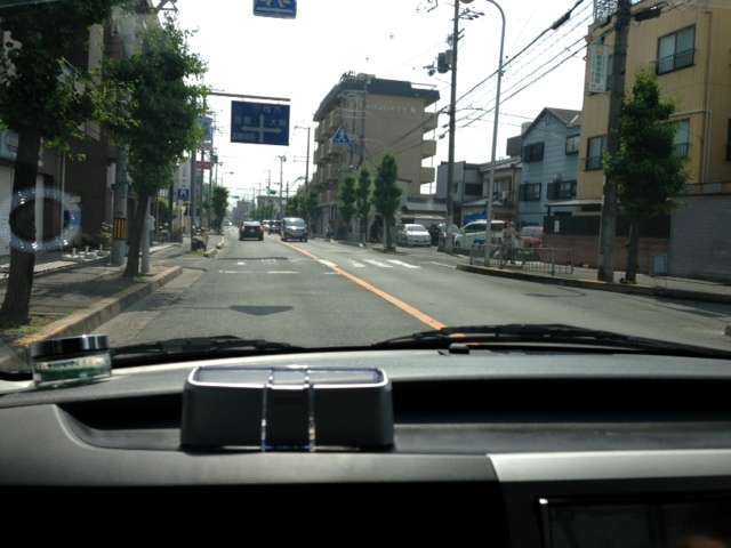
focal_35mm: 33
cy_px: 274
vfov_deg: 42.9
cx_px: 366
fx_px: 697
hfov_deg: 55.4
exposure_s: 1/1261
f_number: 2.4
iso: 50
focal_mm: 4.13
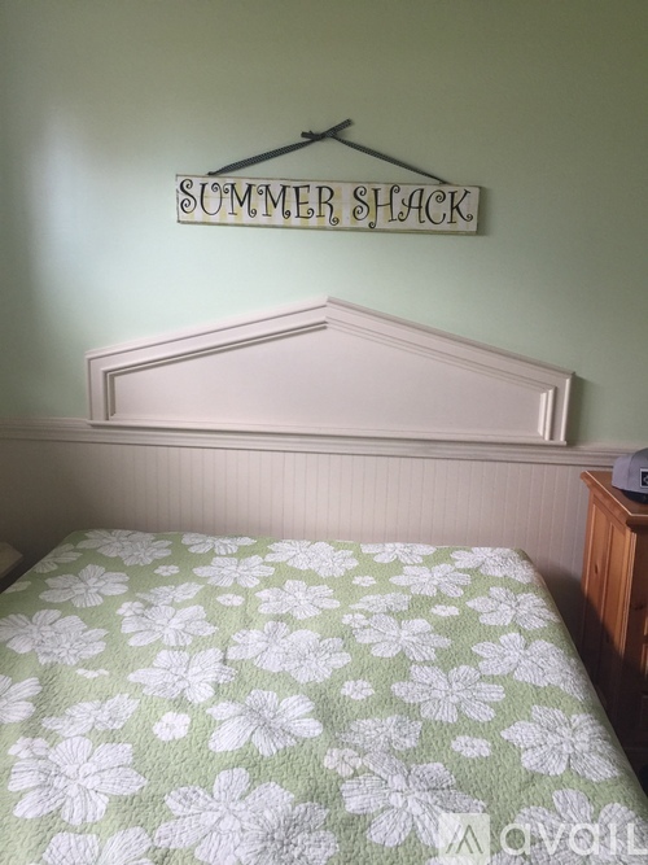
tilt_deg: -10.7
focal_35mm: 29
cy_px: 432
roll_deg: -0.9
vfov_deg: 61.7
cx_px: 324
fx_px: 724
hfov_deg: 48.2
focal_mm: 4.15
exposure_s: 1/30
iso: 50
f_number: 2.2
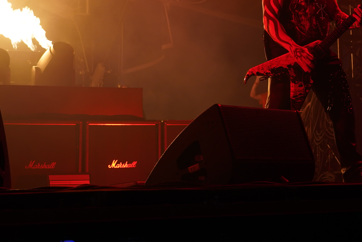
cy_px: -24
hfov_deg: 19.6
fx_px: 1036
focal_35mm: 103
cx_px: 294
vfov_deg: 13.0
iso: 320
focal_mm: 42
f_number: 4
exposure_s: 1/50
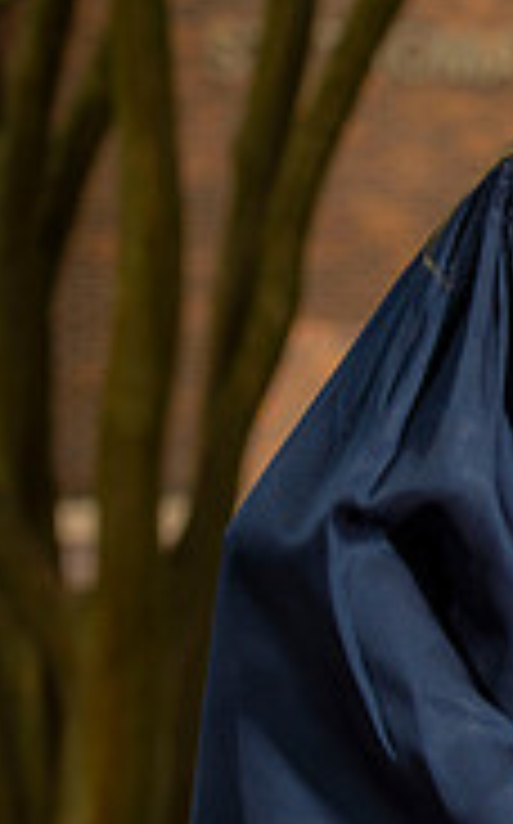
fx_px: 6659
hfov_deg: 4.4
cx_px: 981
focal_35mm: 297
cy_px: 270
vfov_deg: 7.1
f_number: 5.6
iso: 80
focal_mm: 92
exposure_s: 1/250
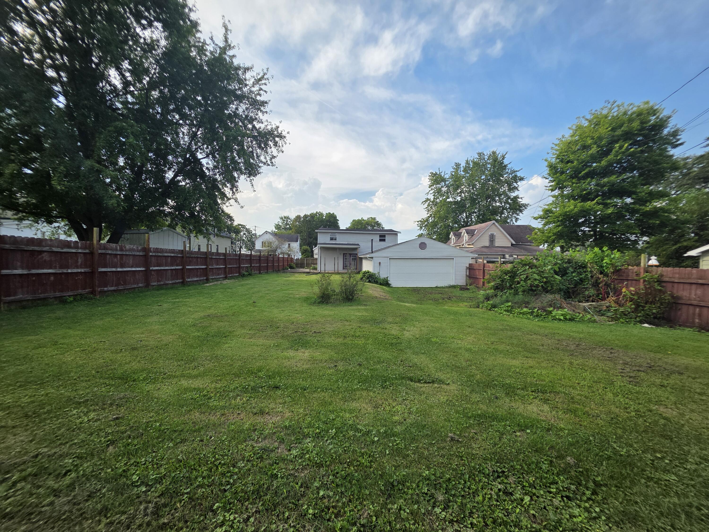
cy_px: 266
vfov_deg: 89.9
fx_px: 266
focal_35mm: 13
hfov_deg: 106.2
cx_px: 354
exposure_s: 1/1325
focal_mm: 2.2
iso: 40
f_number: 1.9
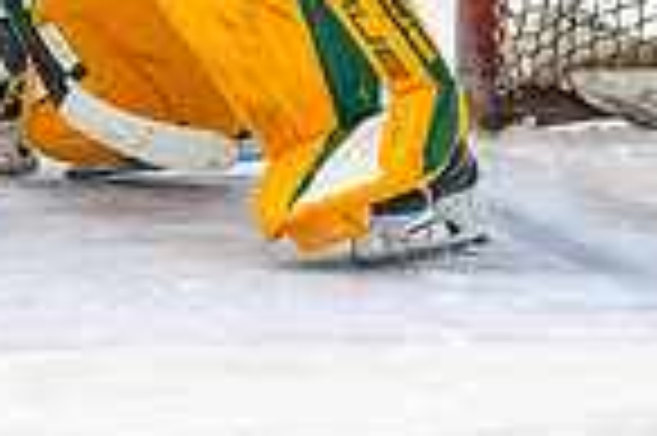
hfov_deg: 3.8
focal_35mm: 536
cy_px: -573
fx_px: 9771
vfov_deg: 2.5
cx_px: -558
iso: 3200
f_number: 2.8
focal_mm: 105
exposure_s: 1/800
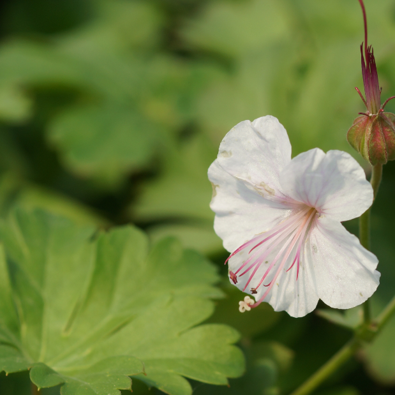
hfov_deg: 7.1
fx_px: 3189
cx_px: 334
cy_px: 170
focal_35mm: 247
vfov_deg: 7.1
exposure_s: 1/160
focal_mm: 100
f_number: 5.6
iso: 100
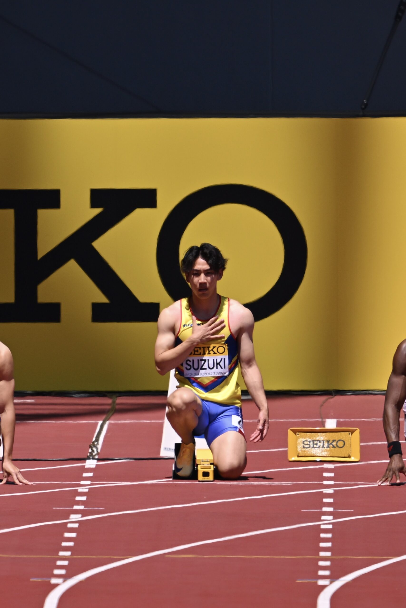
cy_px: 304
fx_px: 9471
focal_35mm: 560
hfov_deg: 2.5
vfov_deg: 3.7
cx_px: 203
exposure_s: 1/1600
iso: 100
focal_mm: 560
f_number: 4
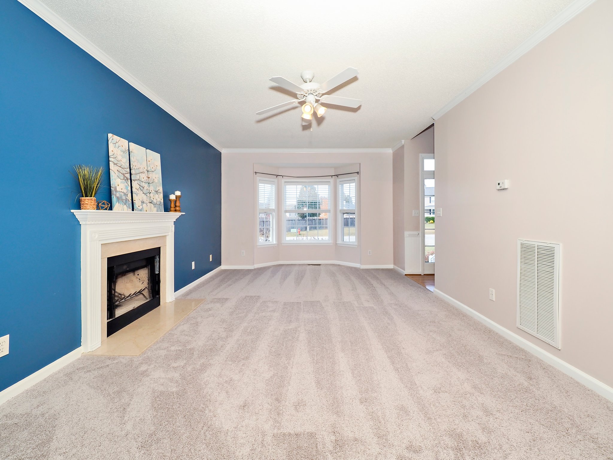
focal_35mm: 14
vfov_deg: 85.7
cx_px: 306
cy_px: 230
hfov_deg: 102.1
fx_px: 248
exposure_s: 1/160
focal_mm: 7
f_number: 5
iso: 100
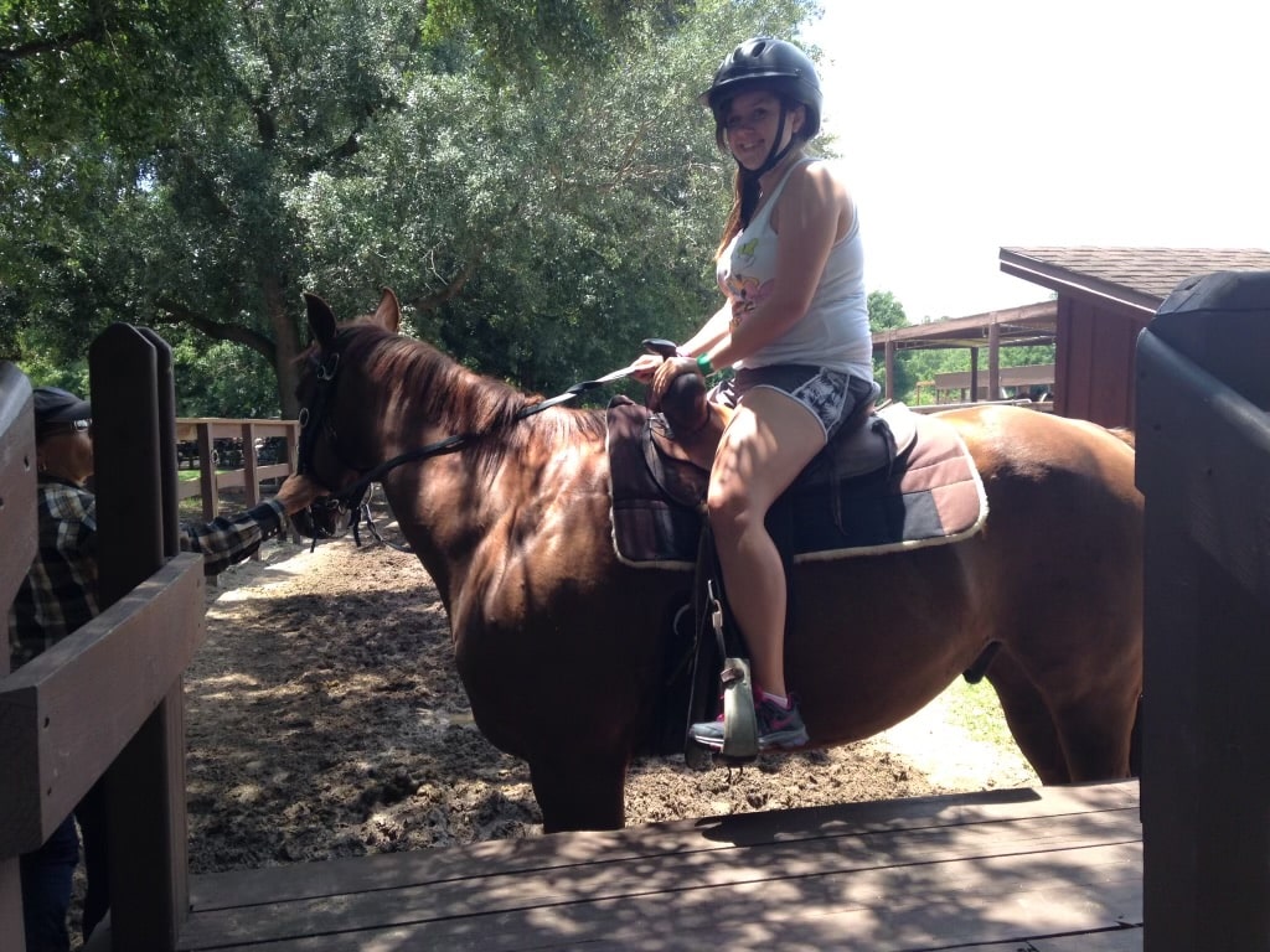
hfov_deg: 55.4
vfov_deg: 42.9
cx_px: 635
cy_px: 476
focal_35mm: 33
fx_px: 1211
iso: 50
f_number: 2.4
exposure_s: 1/268
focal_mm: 4.12
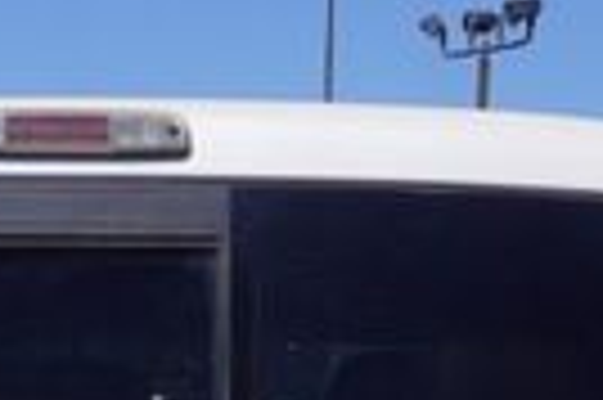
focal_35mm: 253
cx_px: 72
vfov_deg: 5.0
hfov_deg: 8.1
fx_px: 4233
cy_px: 1389
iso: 100
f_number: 10
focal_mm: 22
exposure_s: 1/320
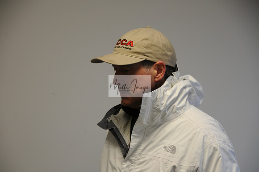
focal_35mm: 142
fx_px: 1024
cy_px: 86
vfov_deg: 9.6
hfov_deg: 14.4
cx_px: 130
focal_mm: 95
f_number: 5.3
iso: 200
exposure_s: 1/40
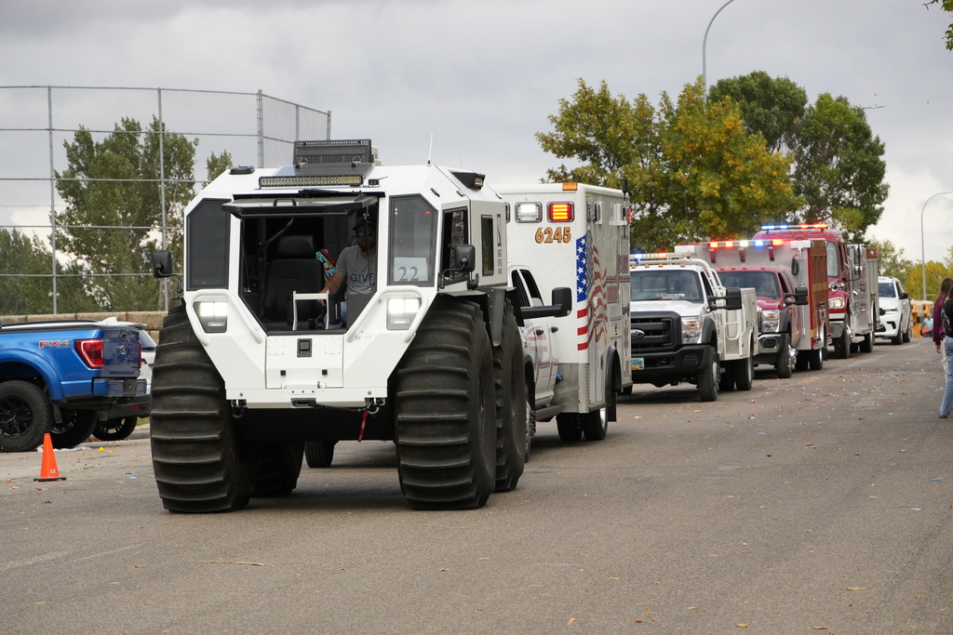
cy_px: 318
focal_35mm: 123
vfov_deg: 11.1
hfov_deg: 16.7
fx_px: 3256
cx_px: 476
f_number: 5.6
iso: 800
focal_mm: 82
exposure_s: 1/2500
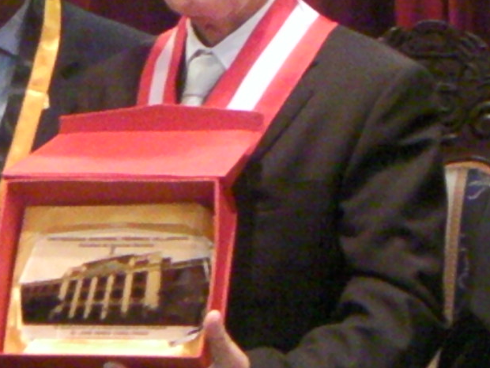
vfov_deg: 15.1
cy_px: 131
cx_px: 83
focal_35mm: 98
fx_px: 1387
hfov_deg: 19.8
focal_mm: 6.8
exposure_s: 1/49.7
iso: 559
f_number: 3.5
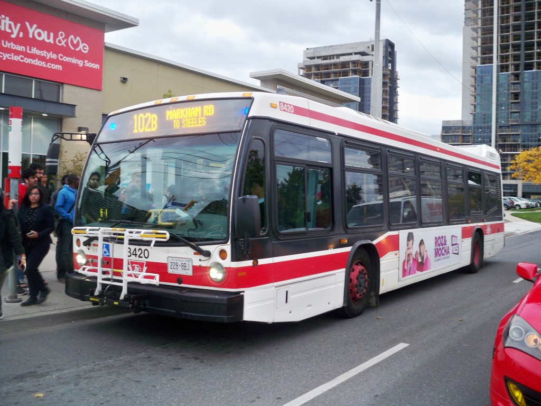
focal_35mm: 35
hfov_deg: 52.6
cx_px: 270
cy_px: 203
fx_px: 547
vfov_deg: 40.7
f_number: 3.1
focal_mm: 6.3
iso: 125
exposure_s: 1/60
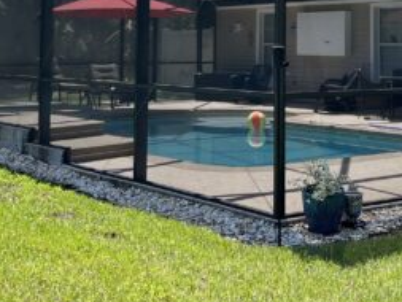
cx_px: 275
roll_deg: -0.4
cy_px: -23
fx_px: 837
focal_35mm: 72
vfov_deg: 19.6
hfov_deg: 26.8
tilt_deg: +4.5
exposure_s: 1/1698
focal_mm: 5.7
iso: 50
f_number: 1.5
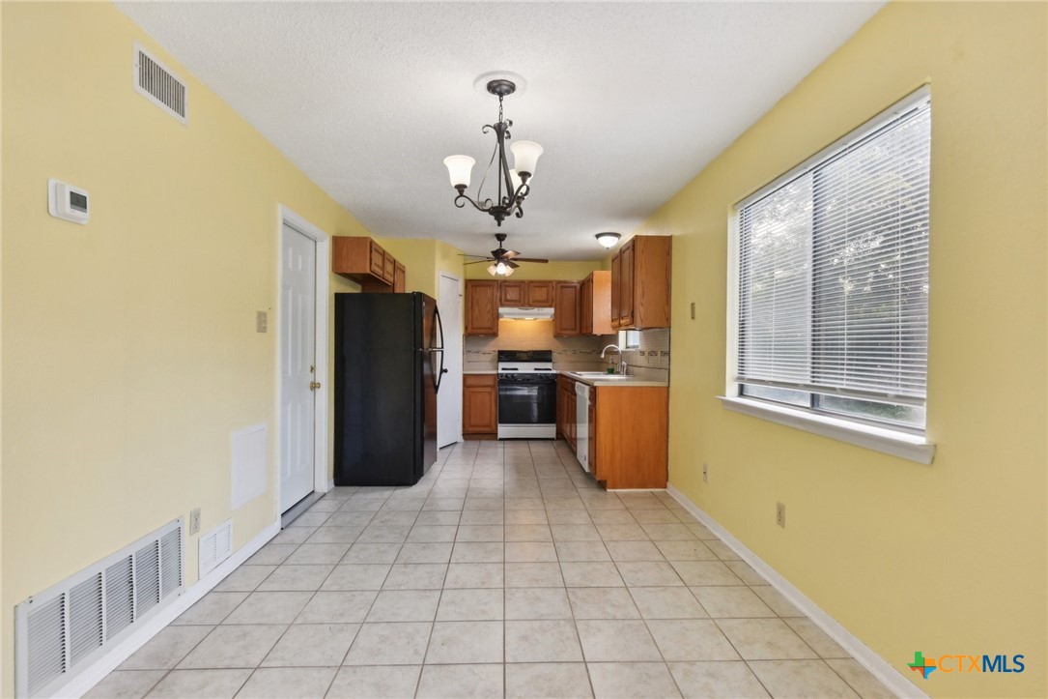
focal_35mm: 17
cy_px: 350
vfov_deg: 70.4
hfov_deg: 93.3
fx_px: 495
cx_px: 524
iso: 400
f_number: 8
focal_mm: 17
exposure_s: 1/60
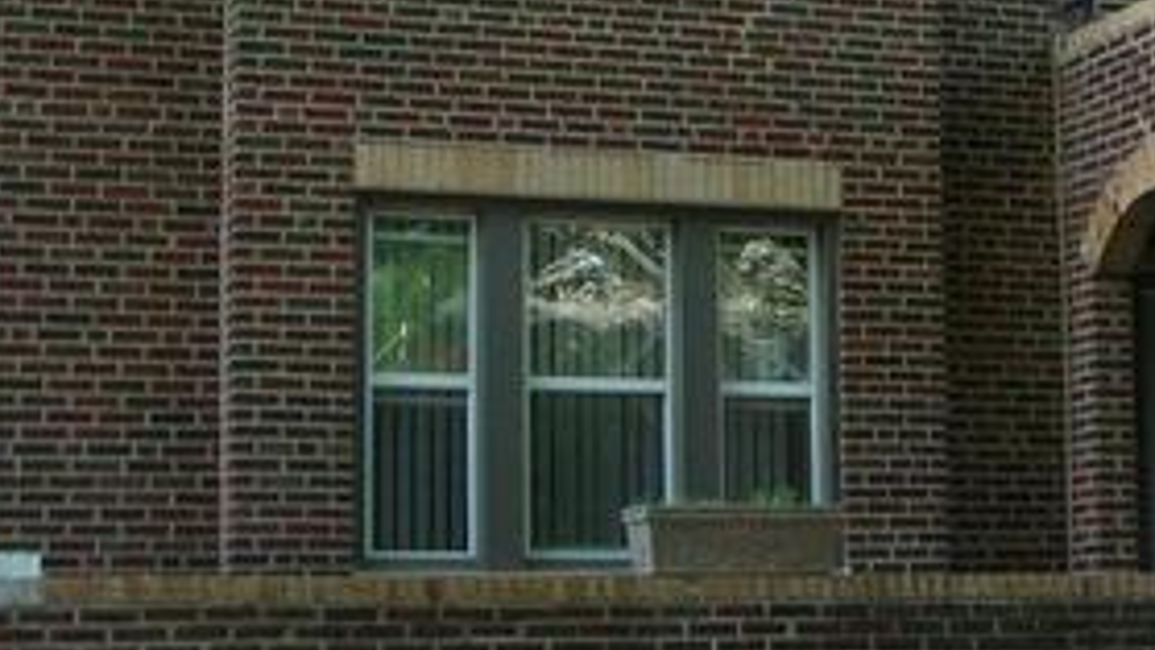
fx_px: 2787
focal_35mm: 91
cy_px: 306
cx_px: 863
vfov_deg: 13.3
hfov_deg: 23.2
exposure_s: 1/60.1
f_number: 3
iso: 105
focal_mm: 5.8
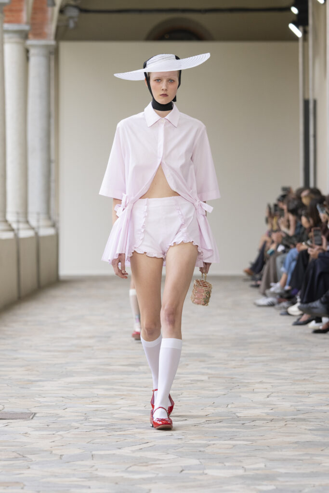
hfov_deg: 11.8
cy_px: 246
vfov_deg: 17.6
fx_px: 1590
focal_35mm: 116
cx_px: 164
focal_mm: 116
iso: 800
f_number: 4
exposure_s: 1/1000
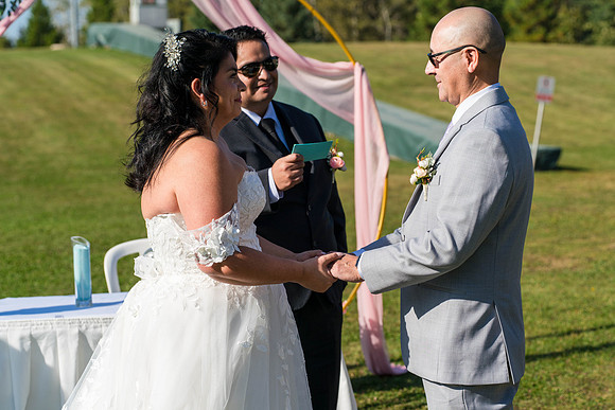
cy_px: 205
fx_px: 1469
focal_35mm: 86
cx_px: 308
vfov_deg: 15.9
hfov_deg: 23.6
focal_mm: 86
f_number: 5
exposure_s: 1/1250
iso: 250
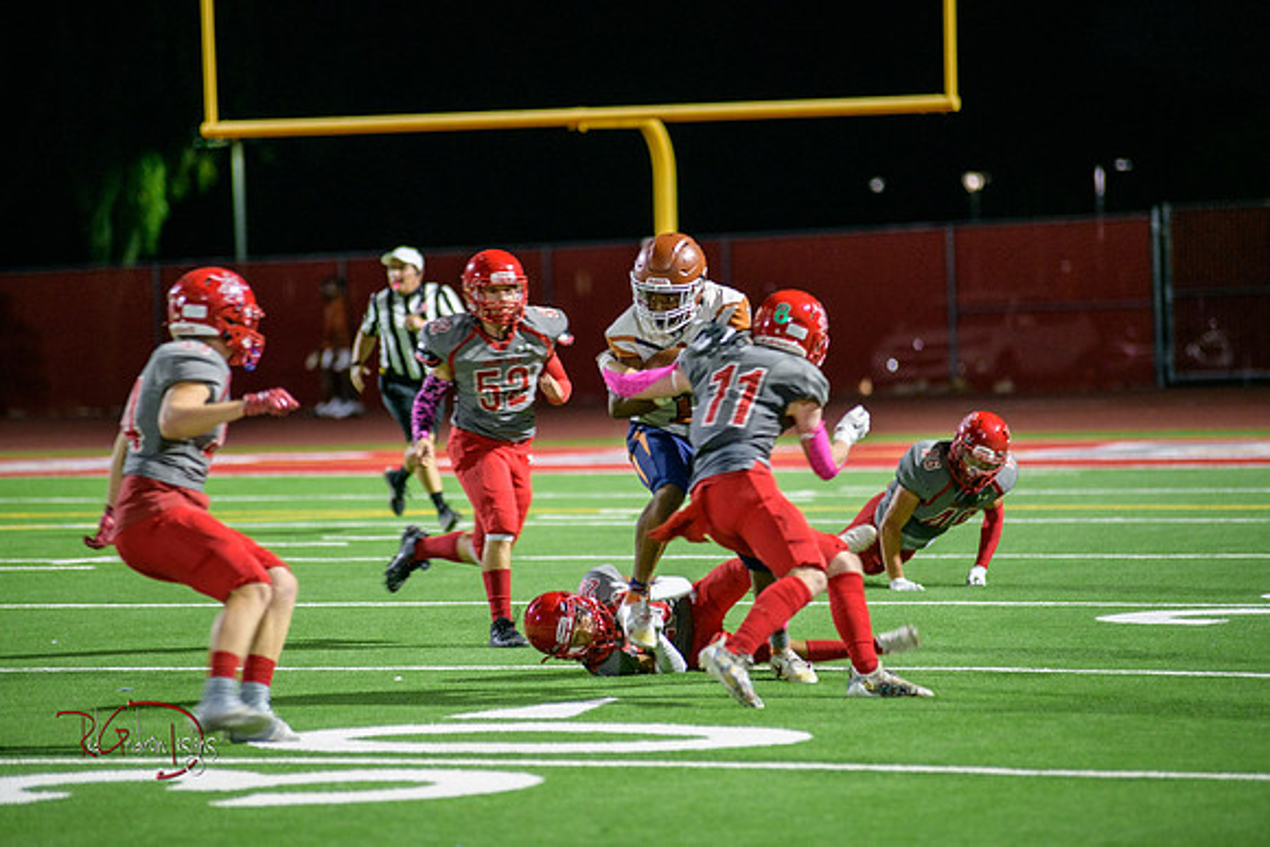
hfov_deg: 10.3
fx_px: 7057
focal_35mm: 200
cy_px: 424
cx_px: 635
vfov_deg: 6.9
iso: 1600
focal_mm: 200
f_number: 2.8
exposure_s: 1/250
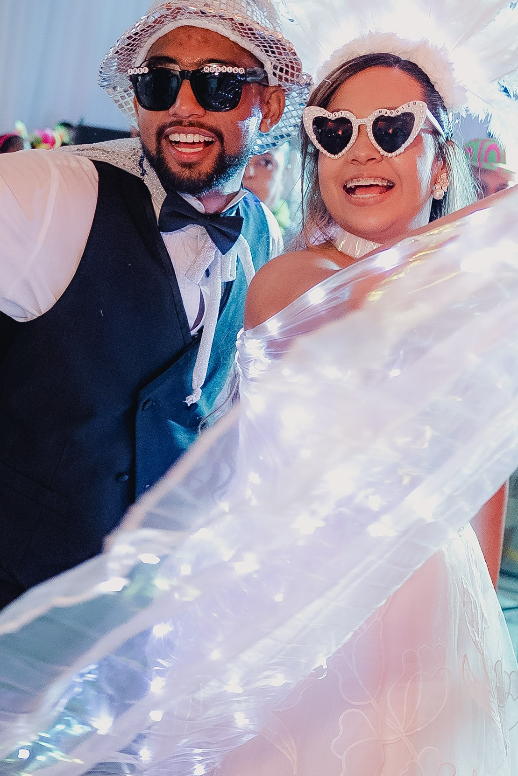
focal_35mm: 59
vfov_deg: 33.7
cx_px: 291
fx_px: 1273
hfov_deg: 23.0
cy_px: 511
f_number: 2.8
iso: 3200
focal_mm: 28
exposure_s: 1/160
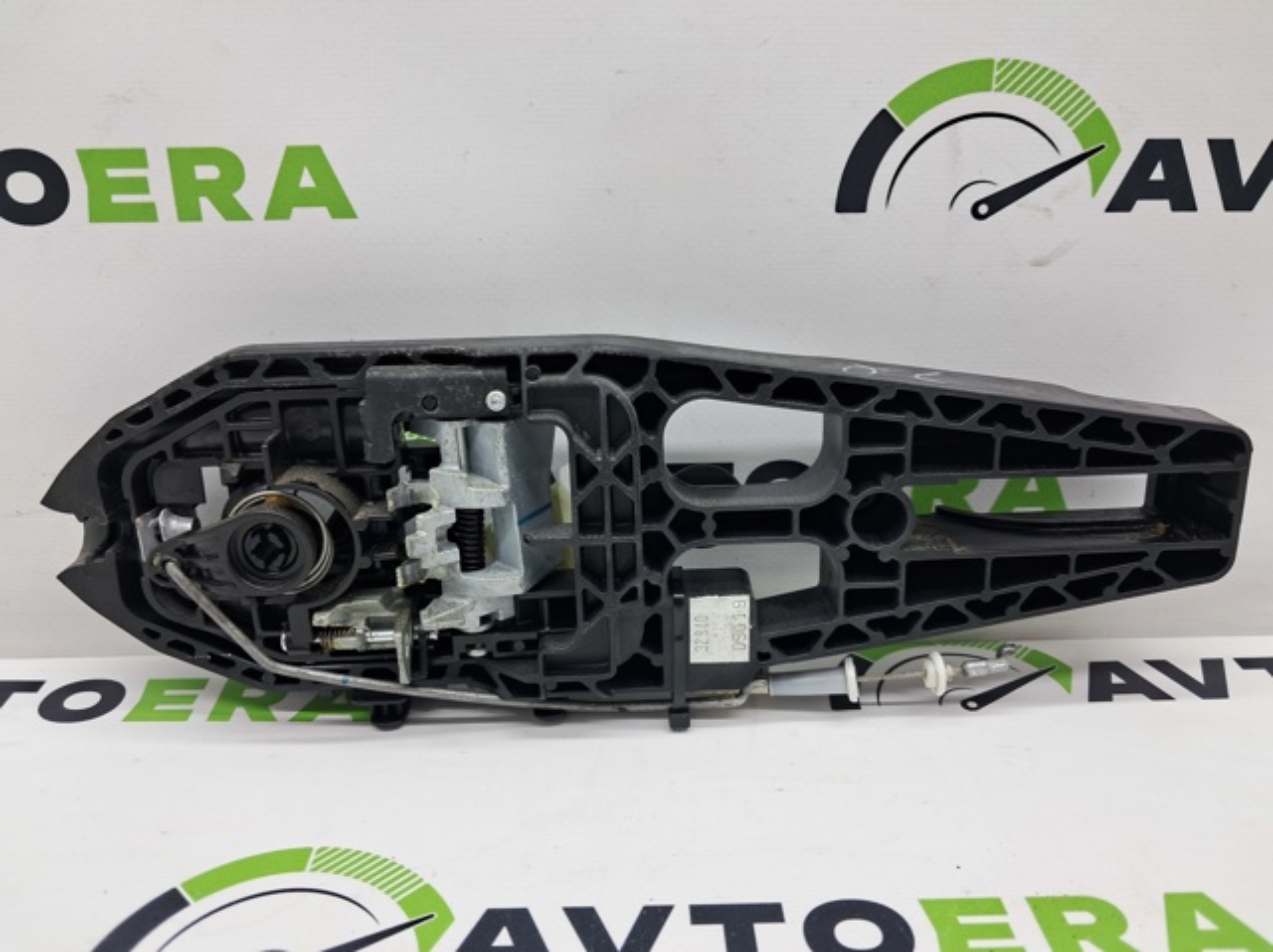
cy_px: 476
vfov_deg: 51.3
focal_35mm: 27
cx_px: 636
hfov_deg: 65.4
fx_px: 992
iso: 50
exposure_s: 1/50
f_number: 1.8
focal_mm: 4
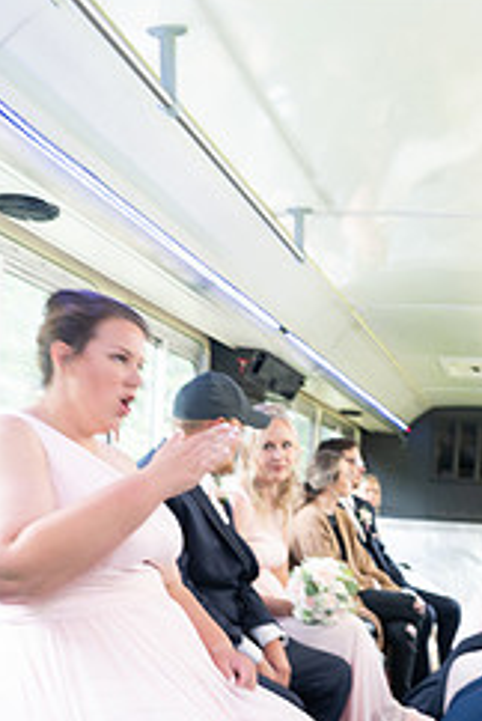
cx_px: 417
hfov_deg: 25.4
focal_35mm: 52
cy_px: 560
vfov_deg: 37.0
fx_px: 1041
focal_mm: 28
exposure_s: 1/60
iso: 1000
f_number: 3.2
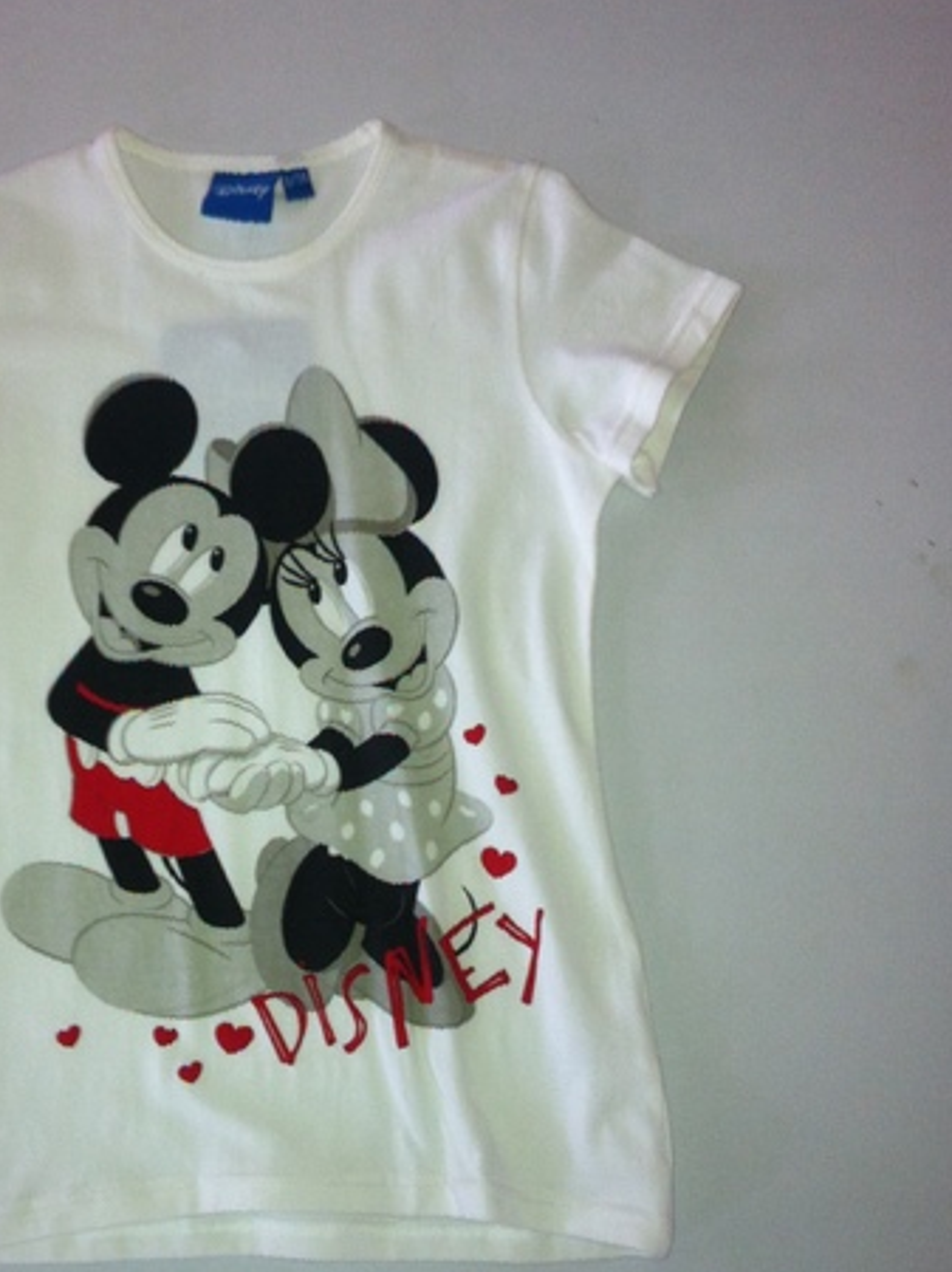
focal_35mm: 52
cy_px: 734
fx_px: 1909
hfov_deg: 27.7
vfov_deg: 36.8
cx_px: 280
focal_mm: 3.85
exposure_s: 1/23
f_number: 2.8
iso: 80
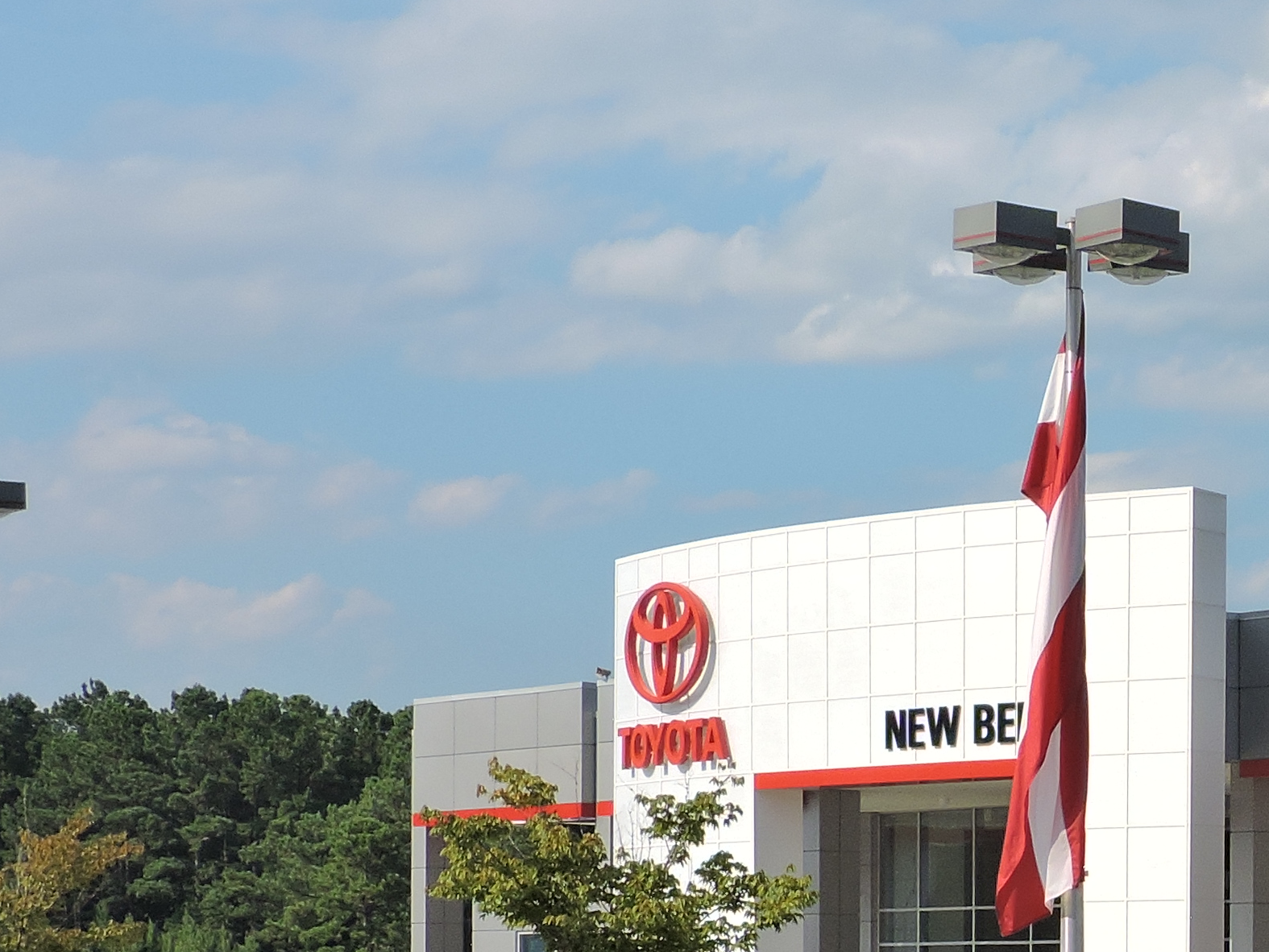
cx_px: 1694
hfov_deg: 15.9
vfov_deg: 12.5
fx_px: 4290
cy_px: 973
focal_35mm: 117
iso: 100
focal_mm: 7.1
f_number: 3.7
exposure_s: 1/1250
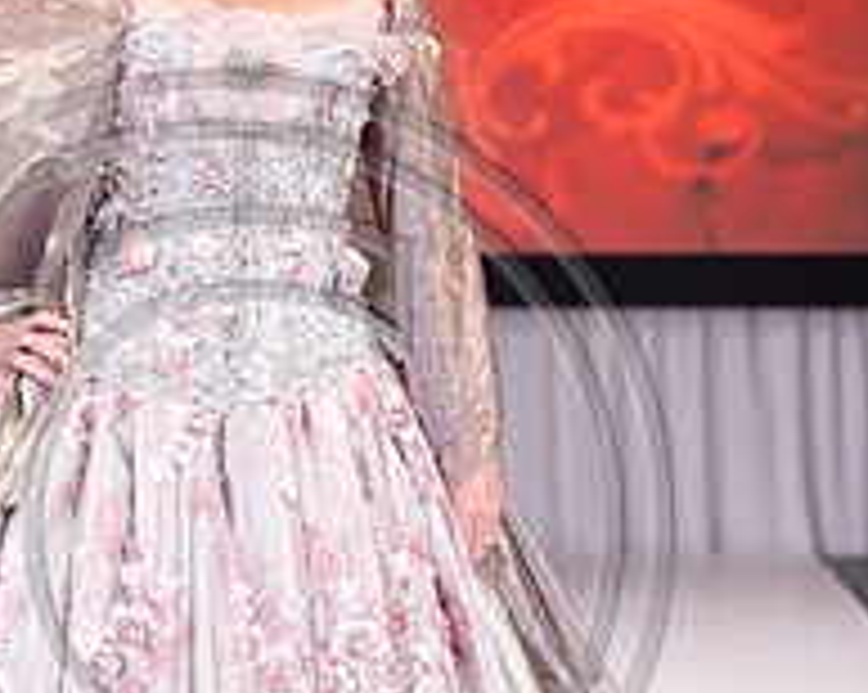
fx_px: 5158
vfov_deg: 7.7
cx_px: 218
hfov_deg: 9.6
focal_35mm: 201
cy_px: 522
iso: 2000
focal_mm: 92
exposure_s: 1/400
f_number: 5.6
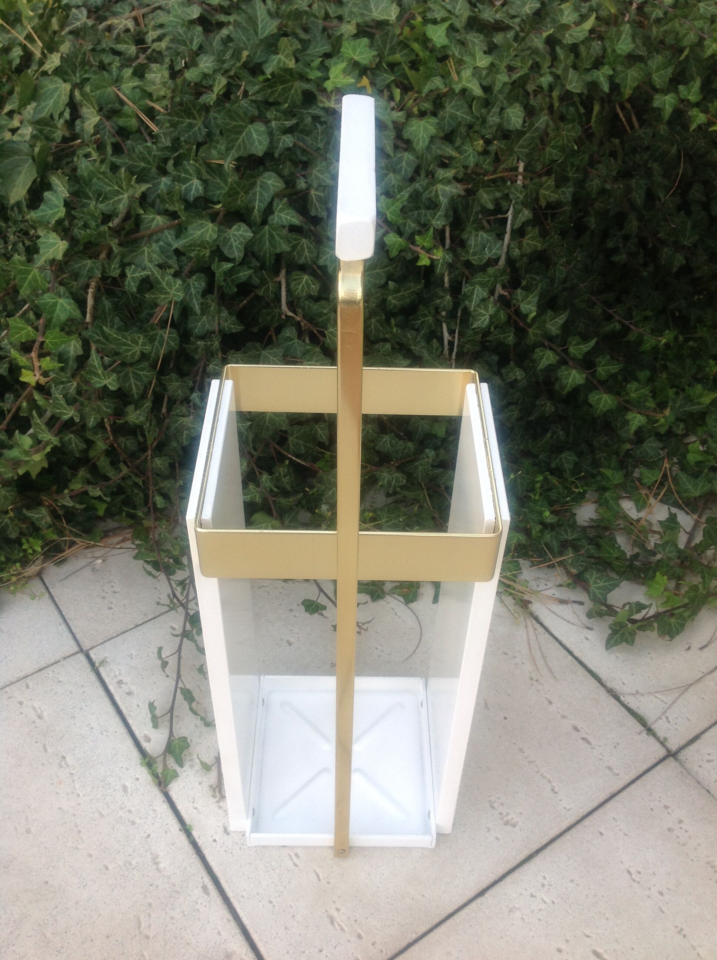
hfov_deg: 40.6
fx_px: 969
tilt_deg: -44.7
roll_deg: -1.1
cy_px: 480
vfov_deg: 52.7
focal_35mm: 35
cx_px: 358
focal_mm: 4.28
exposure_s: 1/100
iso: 64
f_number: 2.4
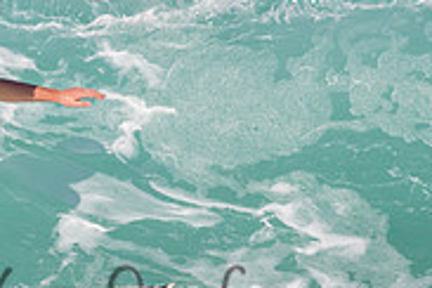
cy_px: 168
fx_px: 32781
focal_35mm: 2732
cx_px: 126
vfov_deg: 0.5
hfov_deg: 0.8
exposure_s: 1/2000
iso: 1100
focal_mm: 630
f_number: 11
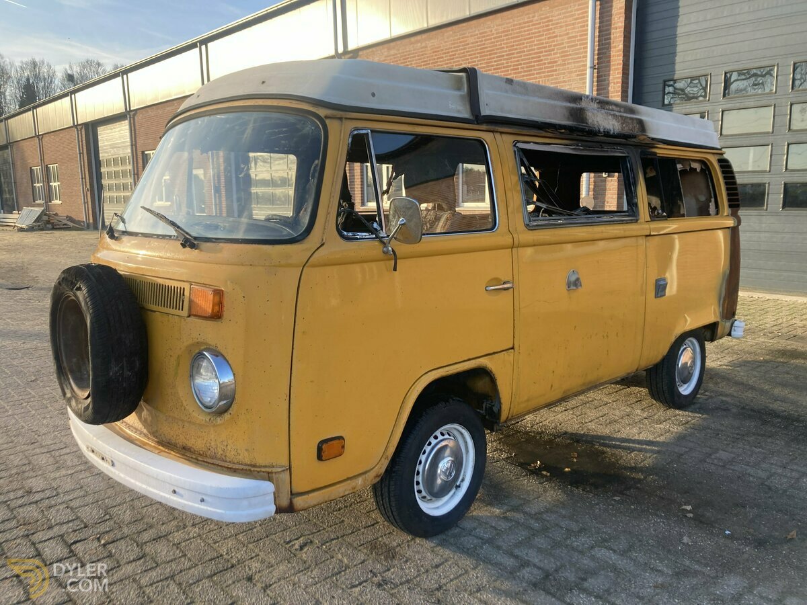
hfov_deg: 63.4
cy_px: 302
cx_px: 404
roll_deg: -0.3
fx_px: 653
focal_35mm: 28
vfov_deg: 49.7
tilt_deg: -8.9
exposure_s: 1/335
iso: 20
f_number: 1.8
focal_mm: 3.99
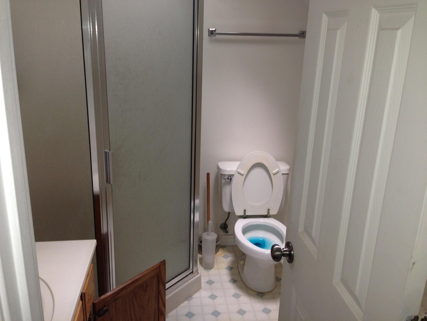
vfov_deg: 42.9
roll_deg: -0.8
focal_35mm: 33
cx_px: 214
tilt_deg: -18.0
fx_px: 407
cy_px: 160
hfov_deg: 55.4
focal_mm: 4.12
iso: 64
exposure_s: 1/20
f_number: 2.4
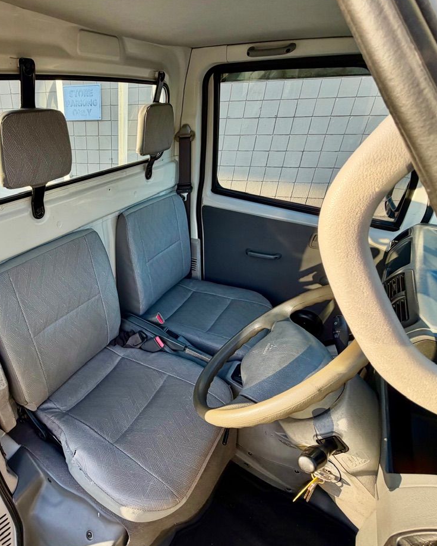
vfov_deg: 83.3
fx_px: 307
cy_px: 276
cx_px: 106
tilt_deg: -29.0
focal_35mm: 19
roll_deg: +2.2
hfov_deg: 66.2
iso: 40
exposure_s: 1/166
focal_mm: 2.22
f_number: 2.2
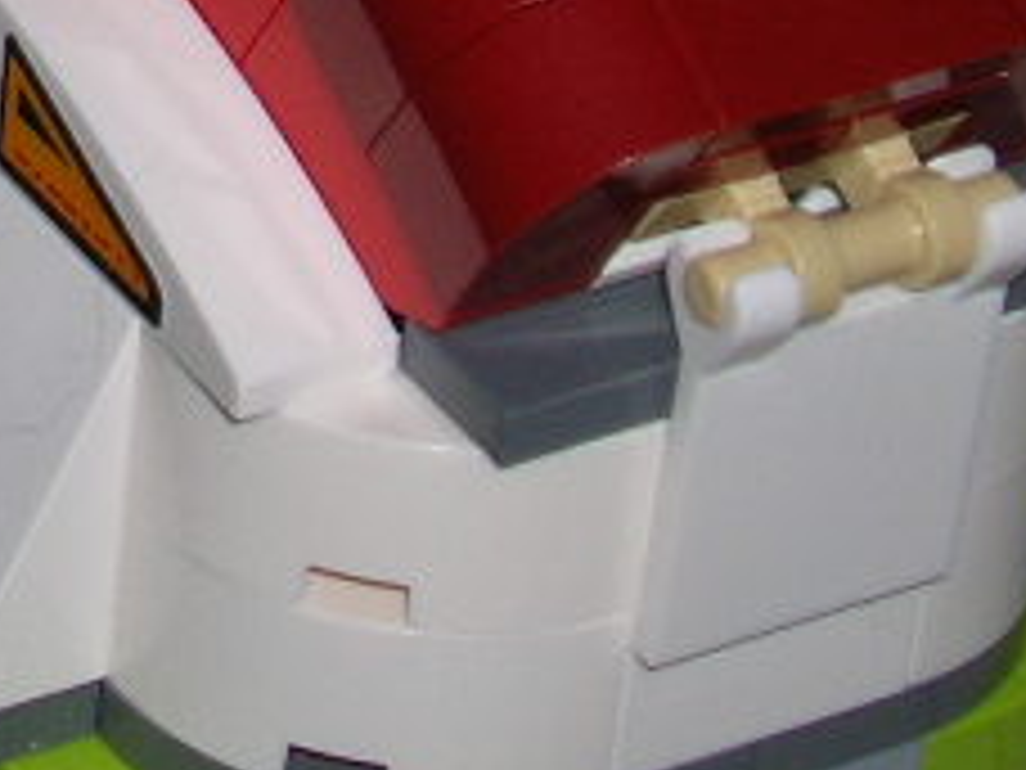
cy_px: -698
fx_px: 6669
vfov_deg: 6.4
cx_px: -432
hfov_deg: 8.6
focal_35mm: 225
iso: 50
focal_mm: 8.4
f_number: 3.3
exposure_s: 1/60.1
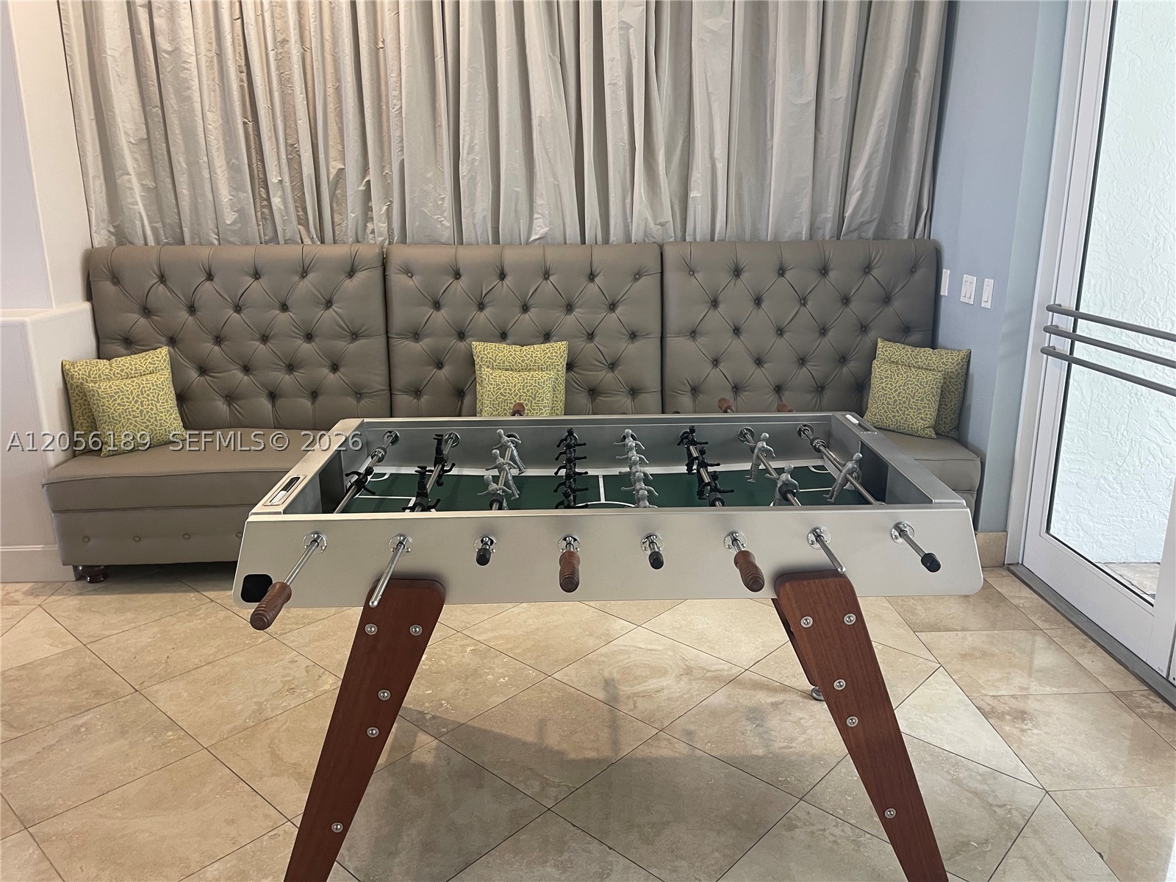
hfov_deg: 69.4
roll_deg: +0.3
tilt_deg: -15.6
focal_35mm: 25
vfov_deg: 54.9
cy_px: 441
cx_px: 588
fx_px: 849
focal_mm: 5.1
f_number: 1.6
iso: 100
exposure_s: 1/60
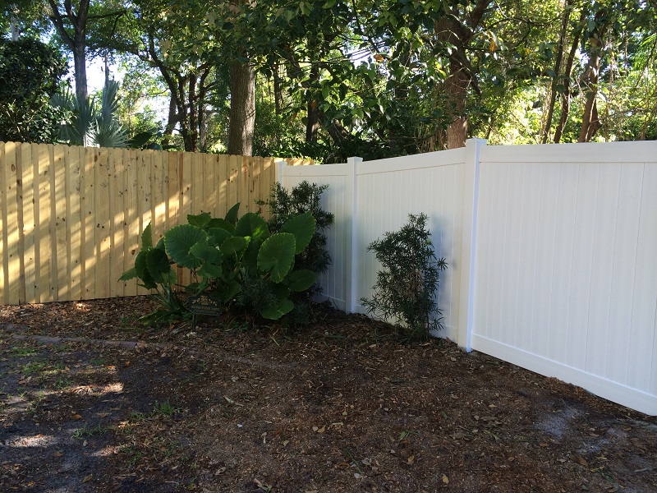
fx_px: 569
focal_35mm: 30
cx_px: 328
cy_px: 246
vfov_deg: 46.8
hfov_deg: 60.0
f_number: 2.2
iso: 40
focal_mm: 4.12
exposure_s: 1/120
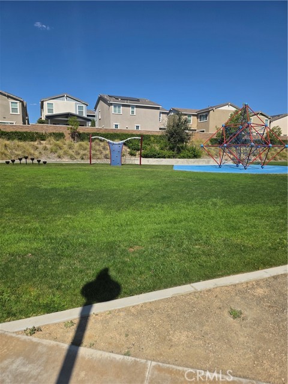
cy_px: 192
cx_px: 144
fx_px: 255
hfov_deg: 58.9
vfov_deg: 73.9
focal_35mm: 23
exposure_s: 1/7944
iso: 64
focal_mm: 6.3
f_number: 1.7
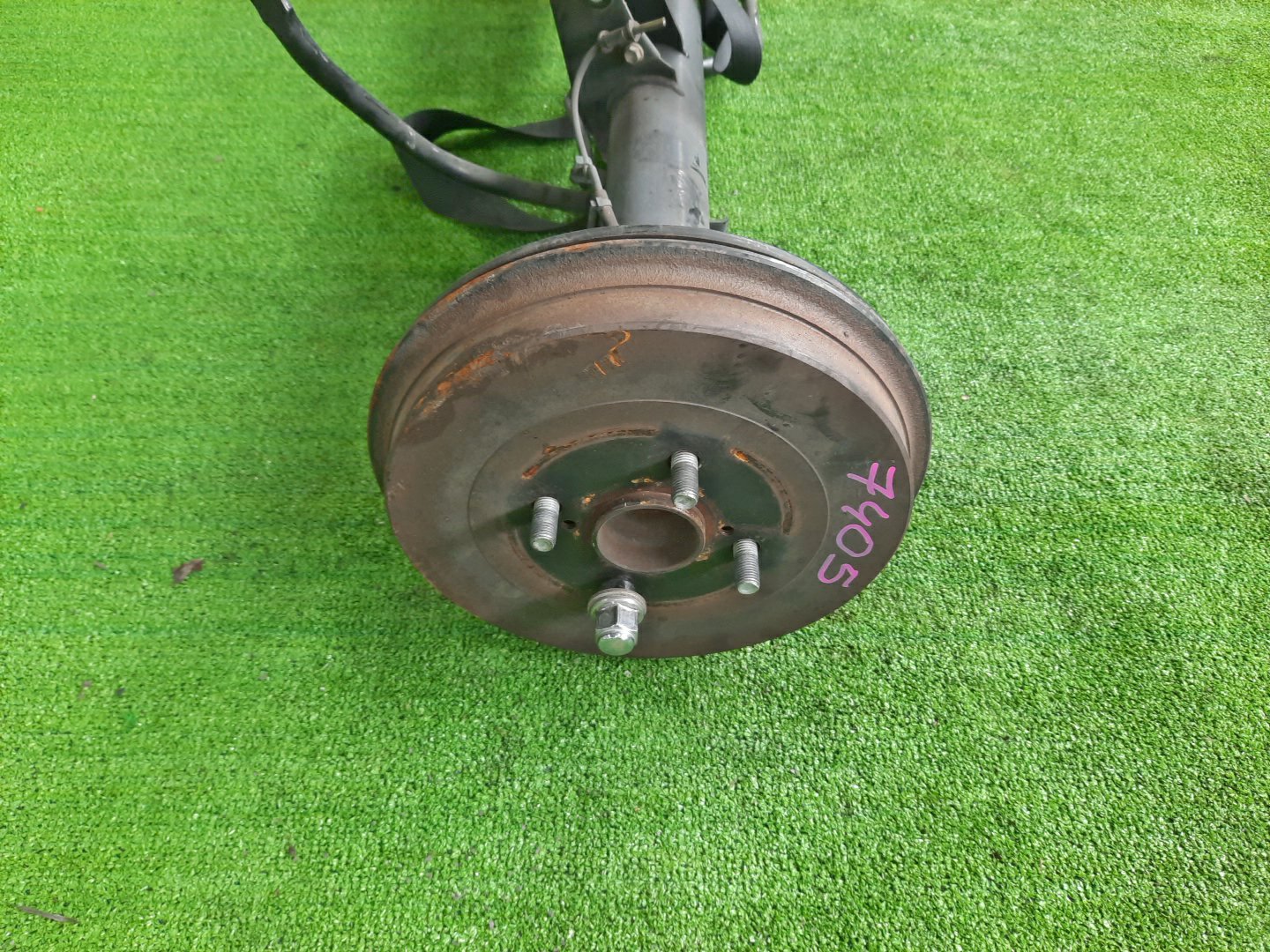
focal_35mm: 25
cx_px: 635
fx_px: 917
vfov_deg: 54.9
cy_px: 476
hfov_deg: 69.4
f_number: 2
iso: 202
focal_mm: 4.6
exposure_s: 1/50
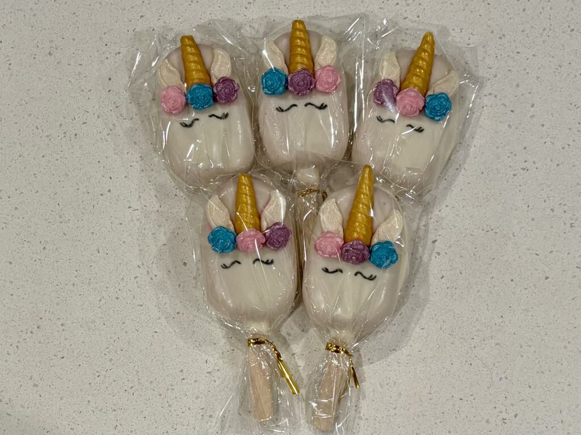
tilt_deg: -82.4
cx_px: 290
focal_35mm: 26
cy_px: 218
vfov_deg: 53.1
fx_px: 436
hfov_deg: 67.3
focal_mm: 5.96
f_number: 1.6
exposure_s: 1/60
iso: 64
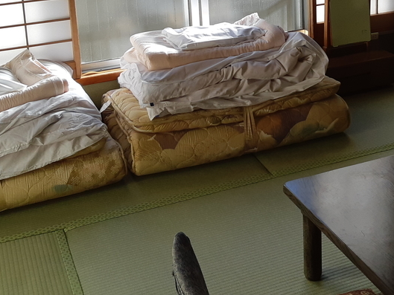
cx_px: 270
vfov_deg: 23.8
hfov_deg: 32.4
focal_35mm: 59
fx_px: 672
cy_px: 4
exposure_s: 1/304
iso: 40
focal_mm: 3.93
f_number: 1.7
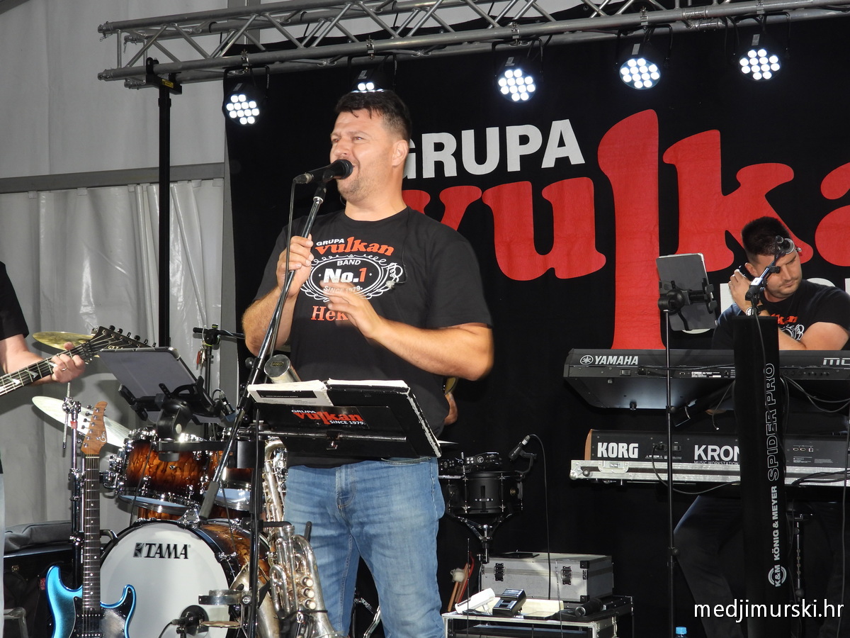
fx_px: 1596
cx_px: 425
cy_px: 319
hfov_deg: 29.8
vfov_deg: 22.6
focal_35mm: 65
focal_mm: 11.7
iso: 200
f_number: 3.5
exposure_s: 1/30
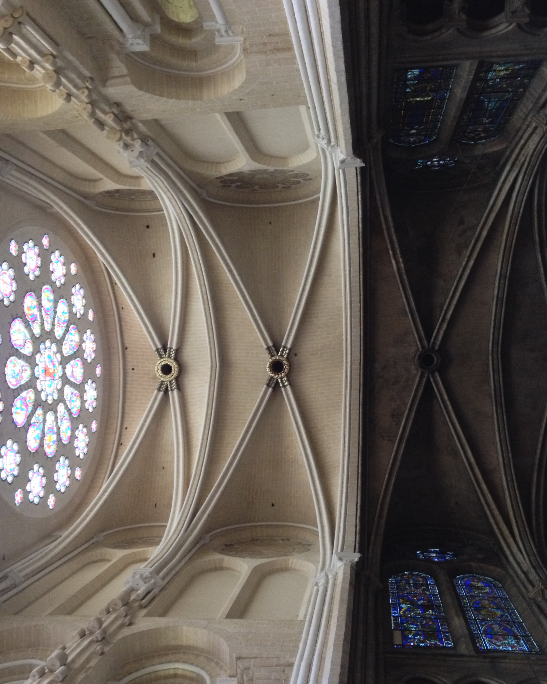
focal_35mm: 37
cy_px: 368
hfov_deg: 40.1
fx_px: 749
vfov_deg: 49.0
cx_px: 270
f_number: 2.4
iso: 320
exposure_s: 1/20
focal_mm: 4.28
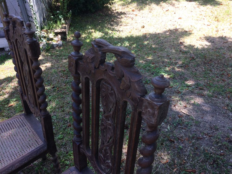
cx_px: 116
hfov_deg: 61.7
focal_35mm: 29
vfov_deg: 48.2
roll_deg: +3.5
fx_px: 194
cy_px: 87
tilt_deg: -37.5
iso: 32
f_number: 2.2
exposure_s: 1/289
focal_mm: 4.15
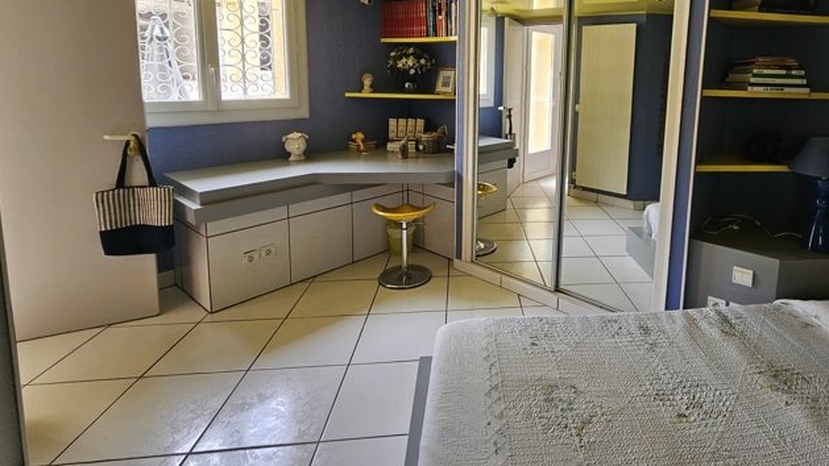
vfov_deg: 58.7
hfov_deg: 91.0
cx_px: 513
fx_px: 396
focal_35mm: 18
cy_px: 132
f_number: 2.2
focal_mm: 2.2
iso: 200
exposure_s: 1/70.8
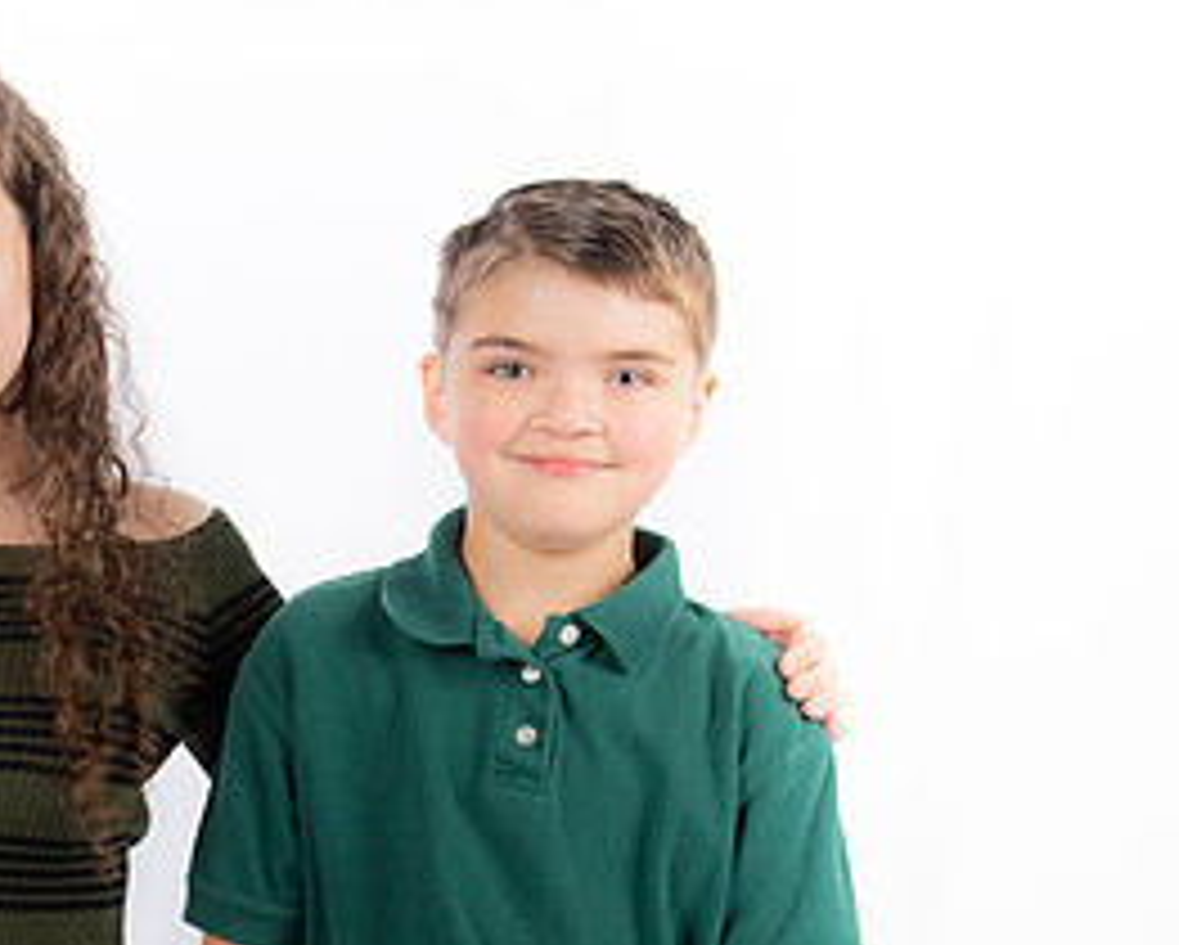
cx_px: 25
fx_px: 3282
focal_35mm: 94
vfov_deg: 16.1
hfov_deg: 19.8
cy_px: 895
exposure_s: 1/200
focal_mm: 38
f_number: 5.6
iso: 100
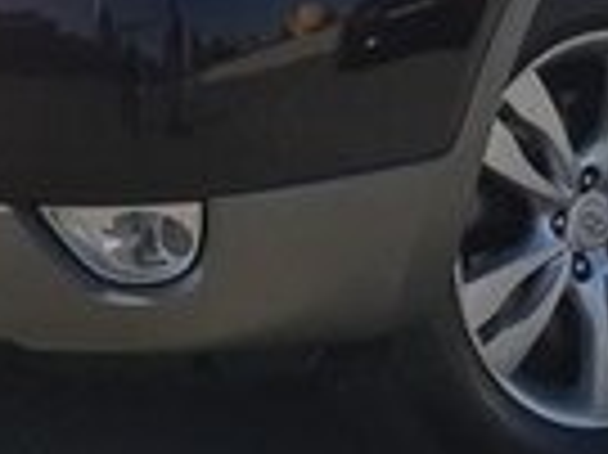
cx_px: 239
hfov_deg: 14.4
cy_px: -223
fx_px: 2404
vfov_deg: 10.4
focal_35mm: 137
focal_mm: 3.99
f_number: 1.8
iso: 20
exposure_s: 1/2817
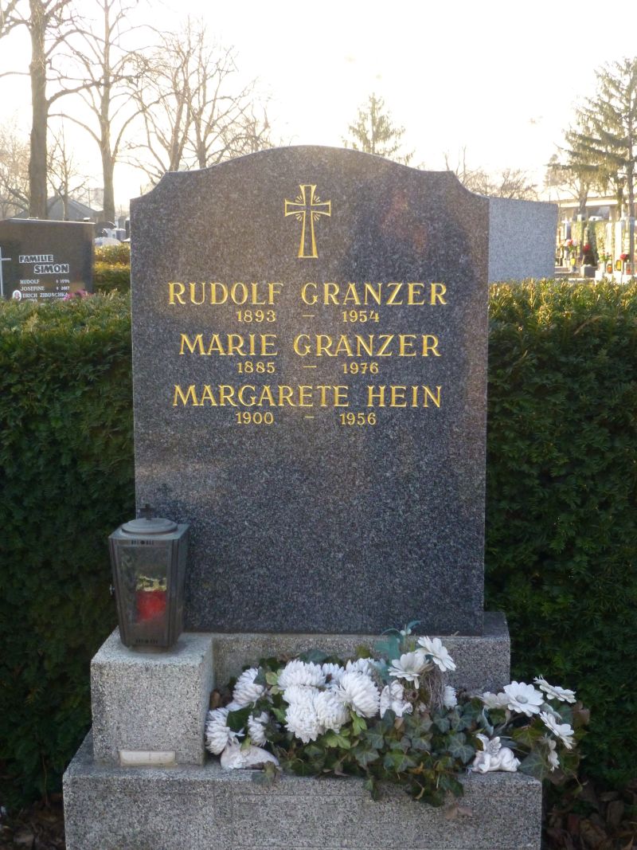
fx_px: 1423
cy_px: 425
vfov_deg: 33.2
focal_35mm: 58
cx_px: 318
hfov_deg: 25.2
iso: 640
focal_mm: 10.3
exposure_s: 1/250
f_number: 4.7
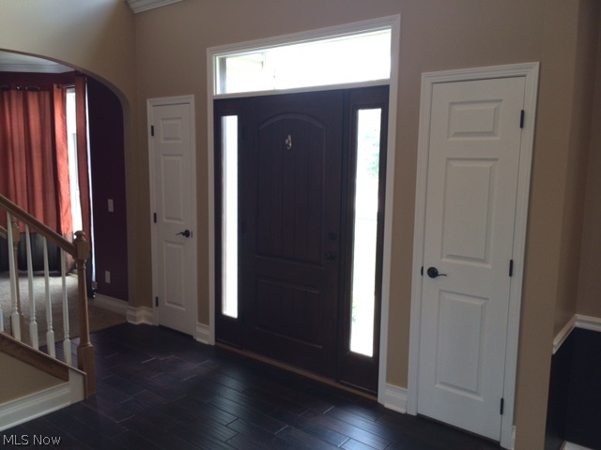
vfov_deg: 48.2
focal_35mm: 29
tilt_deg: -7.5
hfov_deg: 61.7
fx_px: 503
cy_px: 225
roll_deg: -0.9
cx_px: 300
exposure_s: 1/60
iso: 40
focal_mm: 4.15
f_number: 2.2
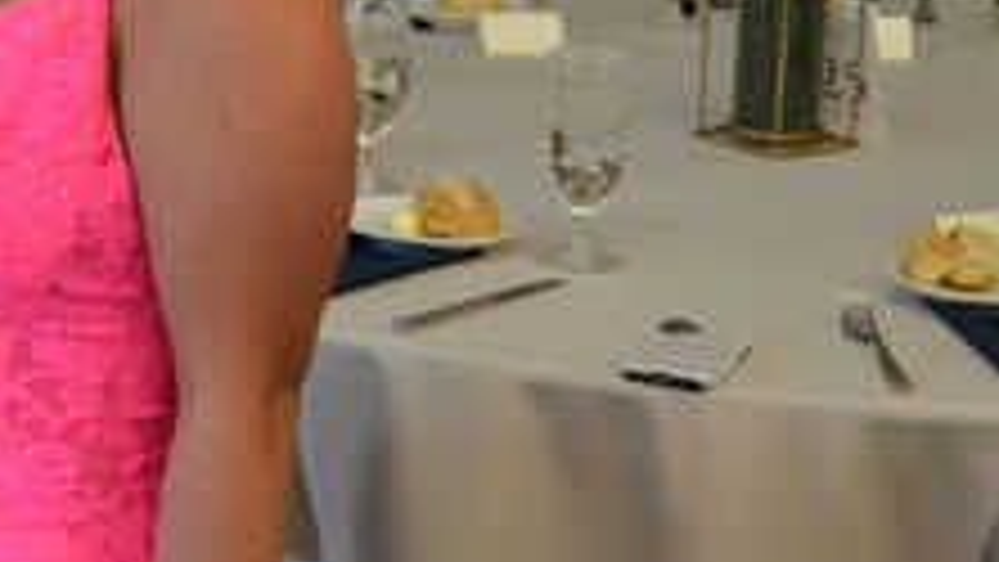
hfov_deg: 14.9
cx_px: -205
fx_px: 3683
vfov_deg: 8.6
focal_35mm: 139
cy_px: -99
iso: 3200
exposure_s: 1/50
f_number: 4.8
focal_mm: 32
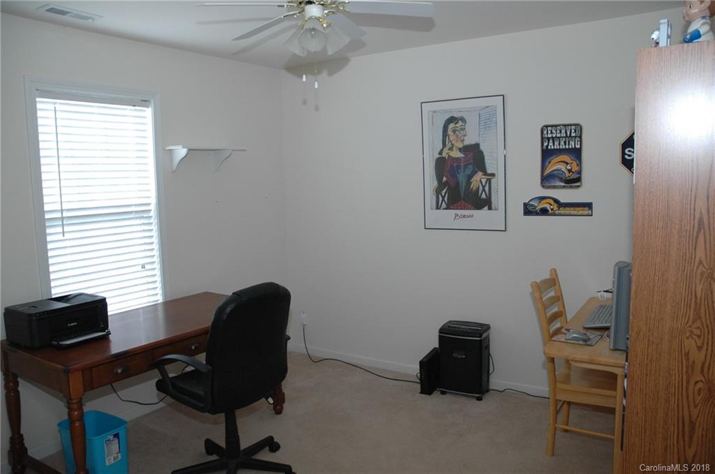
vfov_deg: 47.8
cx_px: 358
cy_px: 237
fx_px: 535
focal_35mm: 27
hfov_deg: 67.5
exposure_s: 1/60
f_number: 5
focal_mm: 18
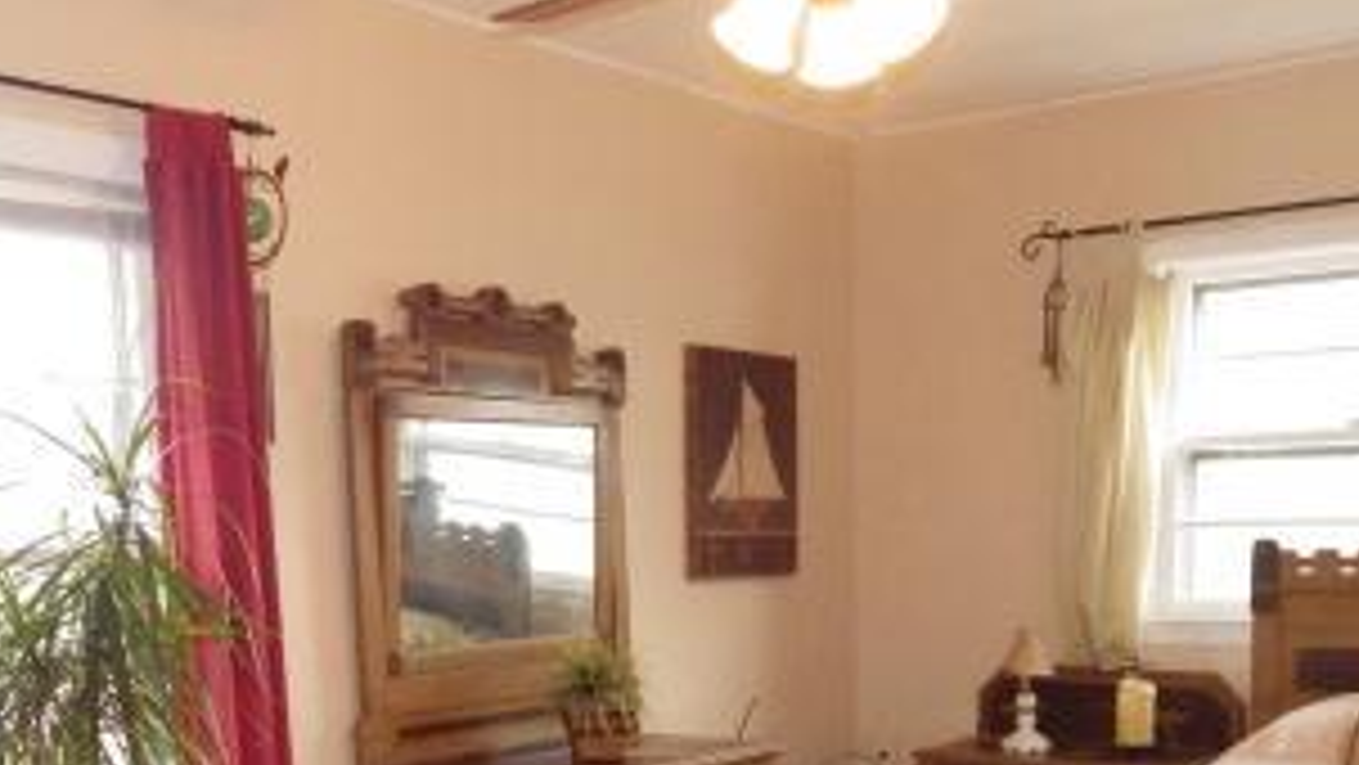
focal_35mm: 46
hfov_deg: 44.5
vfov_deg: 24.8
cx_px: 580
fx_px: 1658
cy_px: 756
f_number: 3.1
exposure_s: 1/45
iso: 800
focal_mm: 4
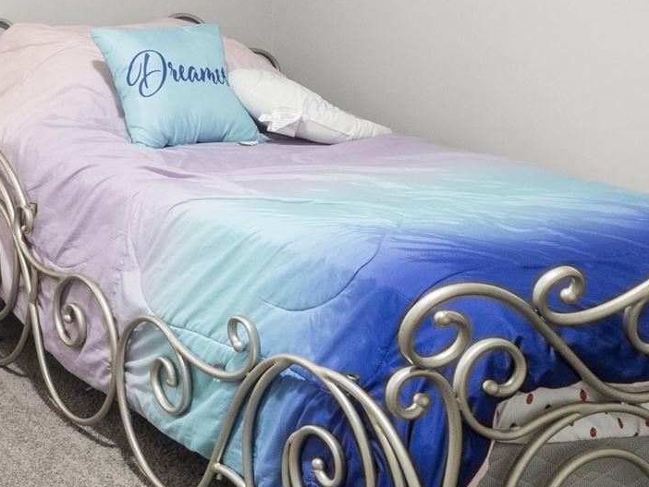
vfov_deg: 19.3
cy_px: -165
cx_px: -320
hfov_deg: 22.7
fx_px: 1313
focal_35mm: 70
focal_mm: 8
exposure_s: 2.5
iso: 400
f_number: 8
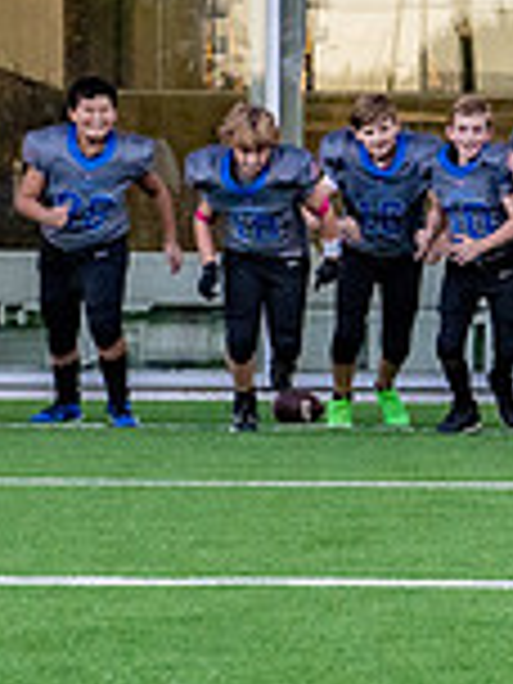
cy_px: 371
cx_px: 692
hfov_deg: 5.6
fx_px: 5217
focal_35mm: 264
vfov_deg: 7.5
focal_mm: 50
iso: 2500
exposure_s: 1/1250
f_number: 3.2
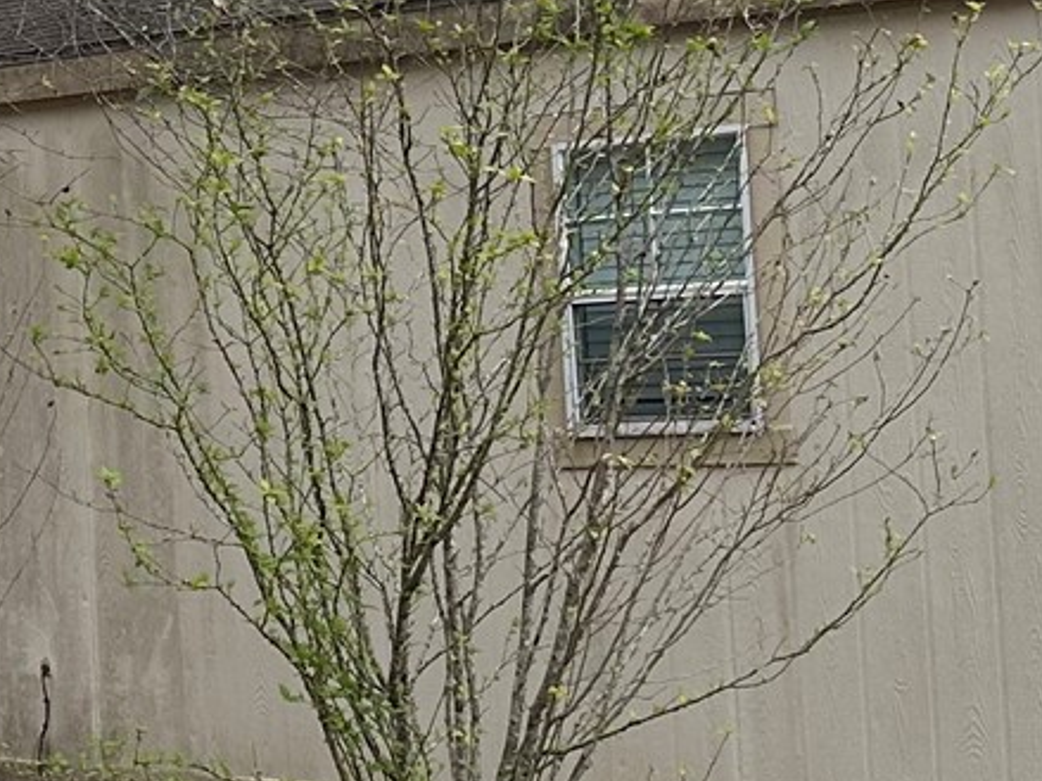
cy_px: 164
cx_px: -453
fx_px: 3370
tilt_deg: +4.6
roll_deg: +0.6
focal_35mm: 112
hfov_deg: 16.3
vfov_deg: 13.2
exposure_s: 1/650
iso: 80
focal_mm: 6.86
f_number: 1.78
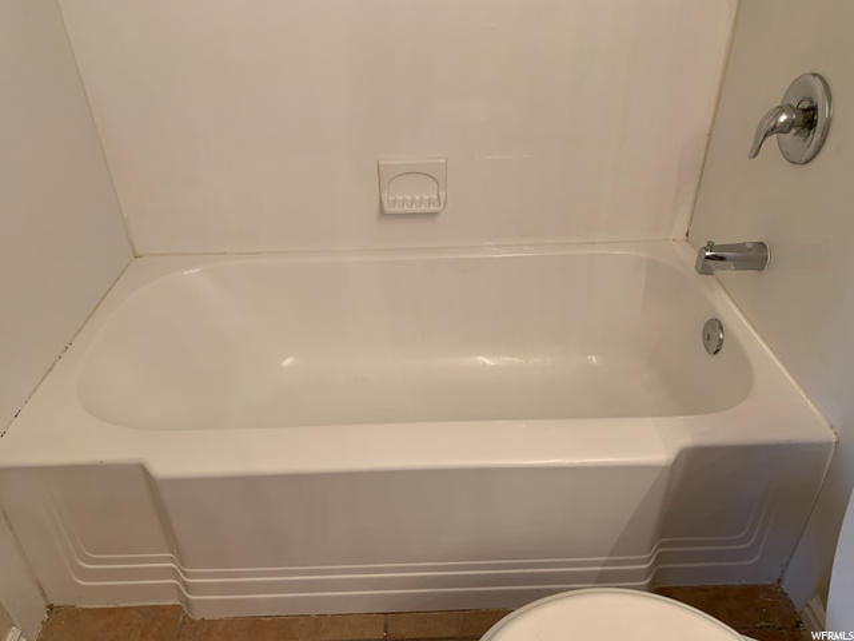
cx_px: 427
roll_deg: +1.5
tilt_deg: -33.3
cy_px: 320
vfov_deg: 53.1
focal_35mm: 26
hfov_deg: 67.3
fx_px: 641
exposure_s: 1/60
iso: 80
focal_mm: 4.25
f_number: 1.8
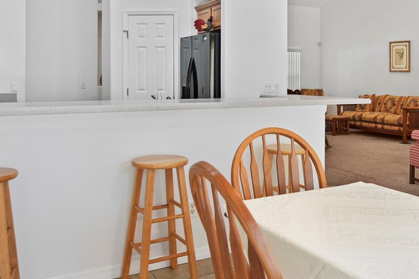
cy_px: 96
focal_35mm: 40
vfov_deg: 33.0
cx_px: 261
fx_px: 468
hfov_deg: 47.8
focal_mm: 16.5
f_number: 4
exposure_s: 1/8
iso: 160
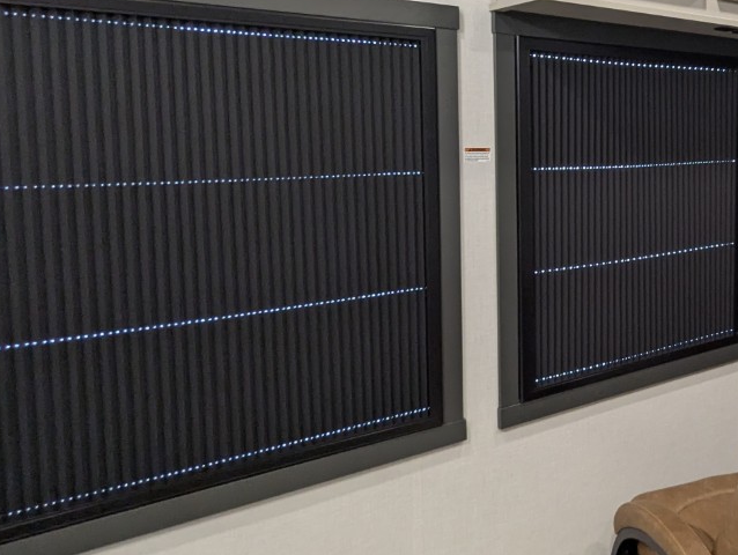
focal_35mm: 35
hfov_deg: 47.8
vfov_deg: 40.4
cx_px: 648
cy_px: 201
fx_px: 747
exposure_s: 1/32.8
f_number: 2.2
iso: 296
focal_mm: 2.35
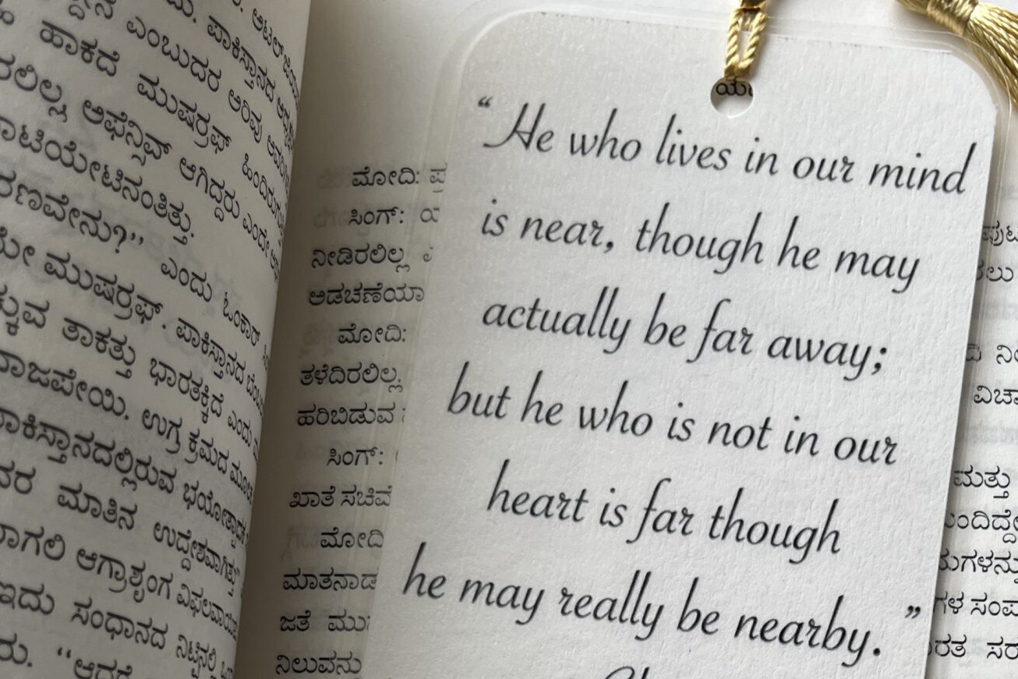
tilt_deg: -79.5
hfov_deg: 37.2
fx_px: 1499
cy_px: 780
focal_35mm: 53
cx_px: 648
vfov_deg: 23.6
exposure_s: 1/122
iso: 32
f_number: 1.6
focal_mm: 5.1
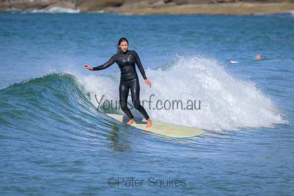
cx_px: 147
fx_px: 5064
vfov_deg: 2.2
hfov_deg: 3.3
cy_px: 98
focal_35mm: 620
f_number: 11
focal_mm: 620
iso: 720
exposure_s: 1/2000
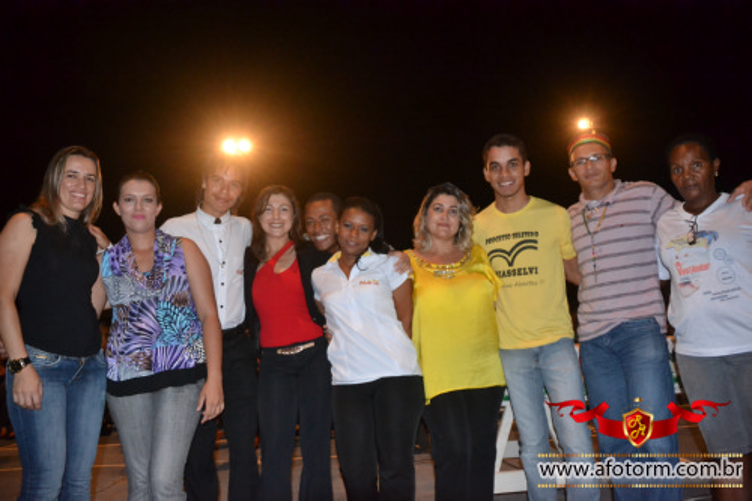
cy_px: 250
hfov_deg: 61.9
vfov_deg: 43.6
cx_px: 376
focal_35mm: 30
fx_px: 626
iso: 3200
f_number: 3.5
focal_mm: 20
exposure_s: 1/60
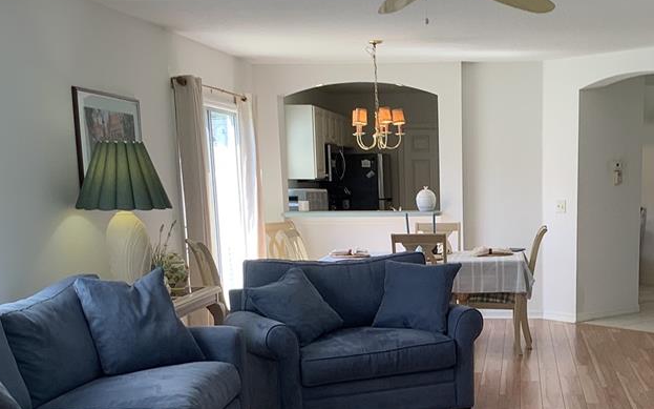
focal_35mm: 54
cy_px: 371
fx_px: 962
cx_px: 470
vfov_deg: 23.3
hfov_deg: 36.9
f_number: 2.4
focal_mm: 3.3
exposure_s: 1/120
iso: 64
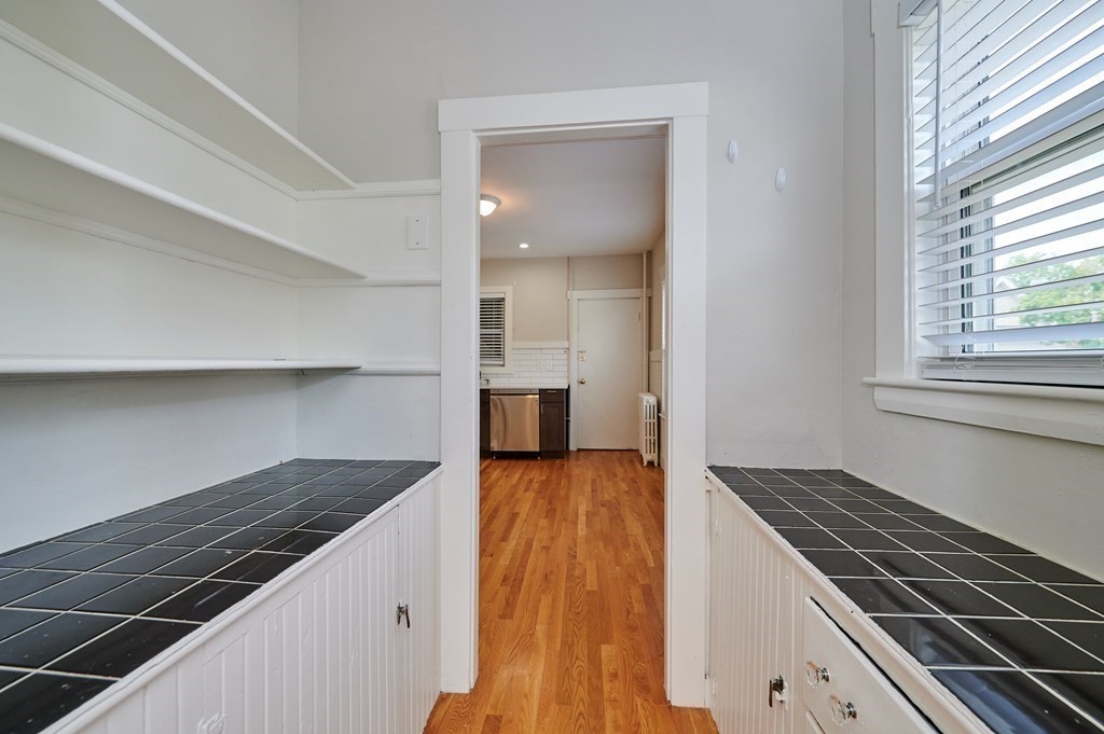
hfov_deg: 104.3
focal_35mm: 14
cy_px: 367
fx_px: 429
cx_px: 552
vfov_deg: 81.1
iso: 400
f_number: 5.6
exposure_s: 1/125
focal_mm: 14
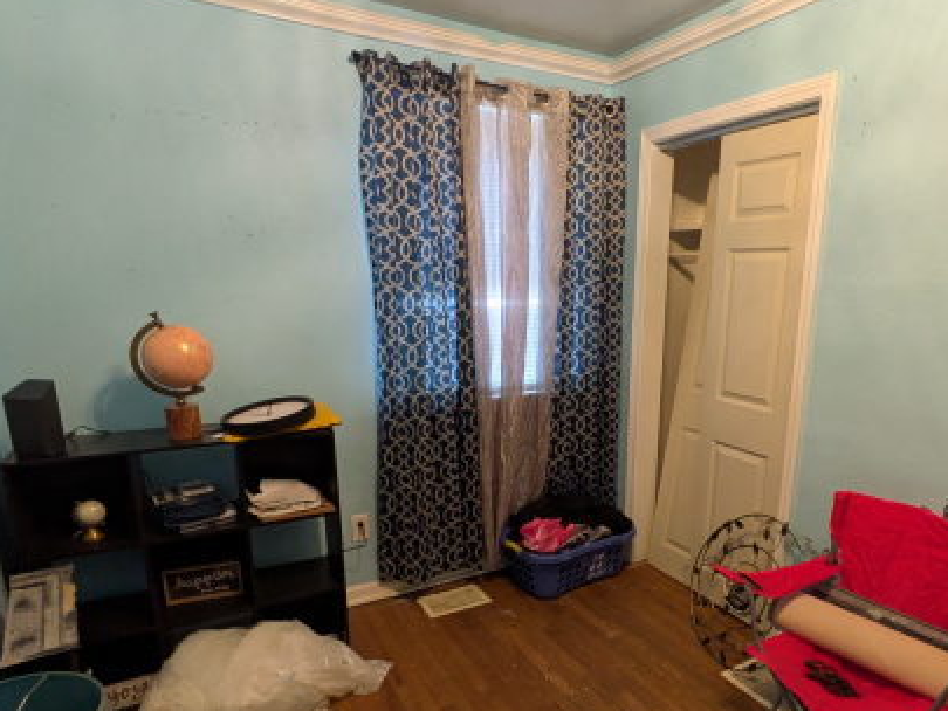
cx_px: 550
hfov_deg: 73.4
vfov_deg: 58.2
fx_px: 630
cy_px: 444
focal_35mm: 23
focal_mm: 1.83
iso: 298
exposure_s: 1/30
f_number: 2.2
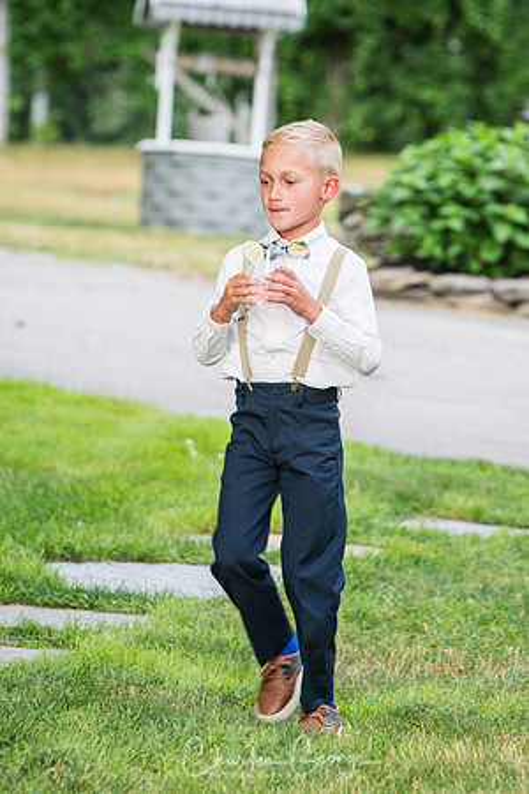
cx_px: 264
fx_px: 5290
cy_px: 397
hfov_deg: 5.7
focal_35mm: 240
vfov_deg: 8.6
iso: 400
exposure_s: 1/100
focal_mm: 160
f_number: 4.5
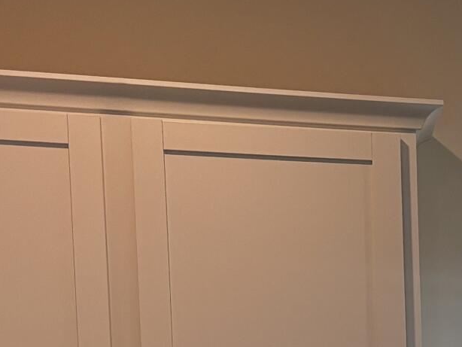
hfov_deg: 13.4
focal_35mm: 127
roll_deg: +0.3
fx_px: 1696
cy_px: 586
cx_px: 922
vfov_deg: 11.0
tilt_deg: -4.0
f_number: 1.6
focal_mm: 5.96
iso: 40
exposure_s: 1/120
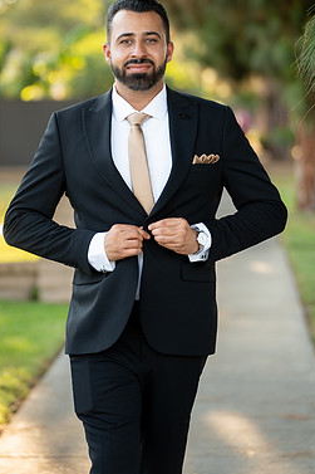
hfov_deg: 10.1
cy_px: 212
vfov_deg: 15.1
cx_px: 146
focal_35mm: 136
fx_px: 1787
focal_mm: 114
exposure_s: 1/500
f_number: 2.8
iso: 320
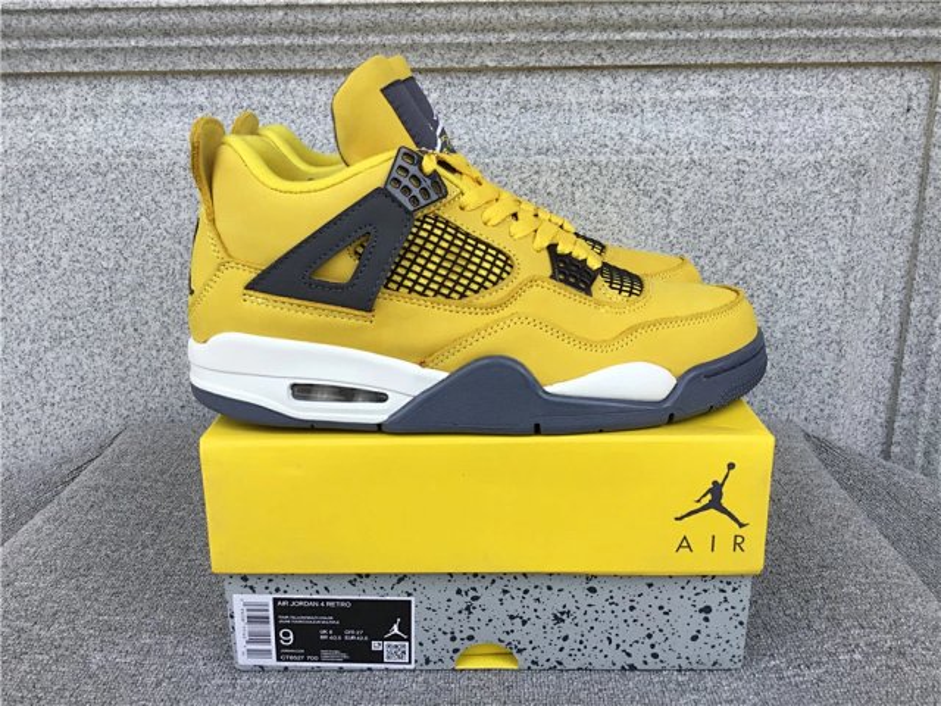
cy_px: 353
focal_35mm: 31
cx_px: 470
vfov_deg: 45.4
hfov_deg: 58.4
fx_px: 843
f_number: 2.4
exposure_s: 1/426
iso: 25
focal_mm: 3.3
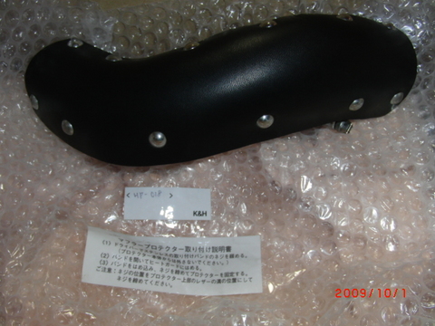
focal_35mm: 37
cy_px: 163
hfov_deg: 50.1
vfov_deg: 38.7
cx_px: 218
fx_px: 465
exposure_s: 1/20
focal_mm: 6.42
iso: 100
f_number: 3.6
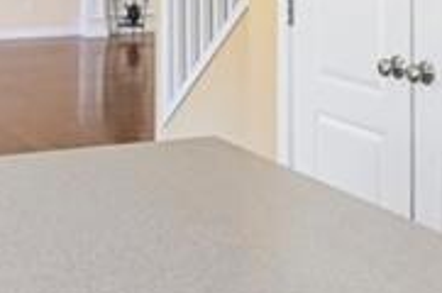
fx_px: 1042
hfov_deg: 23.4
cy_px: -131
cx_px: 56
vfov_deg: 15.0
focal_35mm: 85
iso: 200
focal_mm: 15
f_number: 9
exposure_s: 1/10
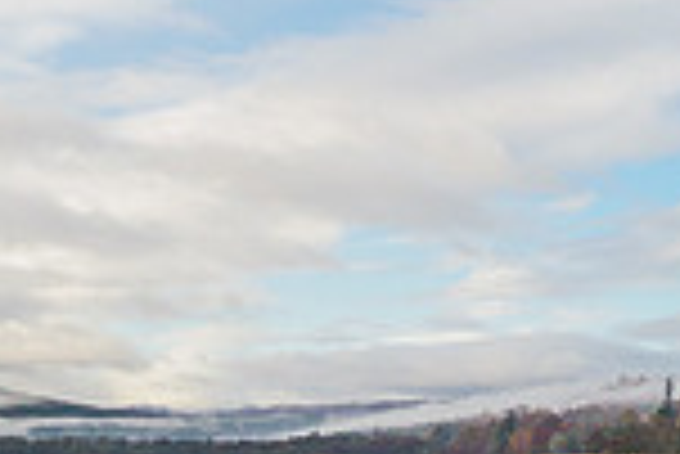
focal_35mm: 96
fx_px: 1815
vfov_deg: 14.1
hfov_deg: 20.7
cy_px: 429
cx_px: 648
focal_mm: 12
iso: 200
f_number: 5.6
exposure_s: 1/80
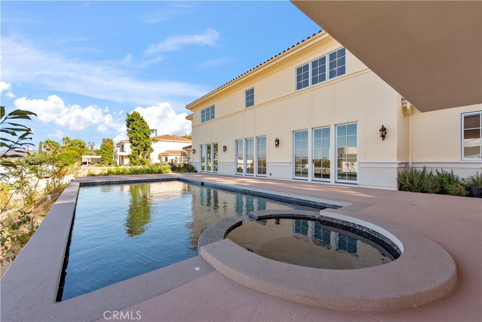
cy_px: 161
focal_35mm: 14
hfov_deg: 104.2
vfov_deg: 81.2
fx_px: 187
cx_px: 241
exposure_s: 1/320
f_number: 9
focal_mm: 14
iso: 200
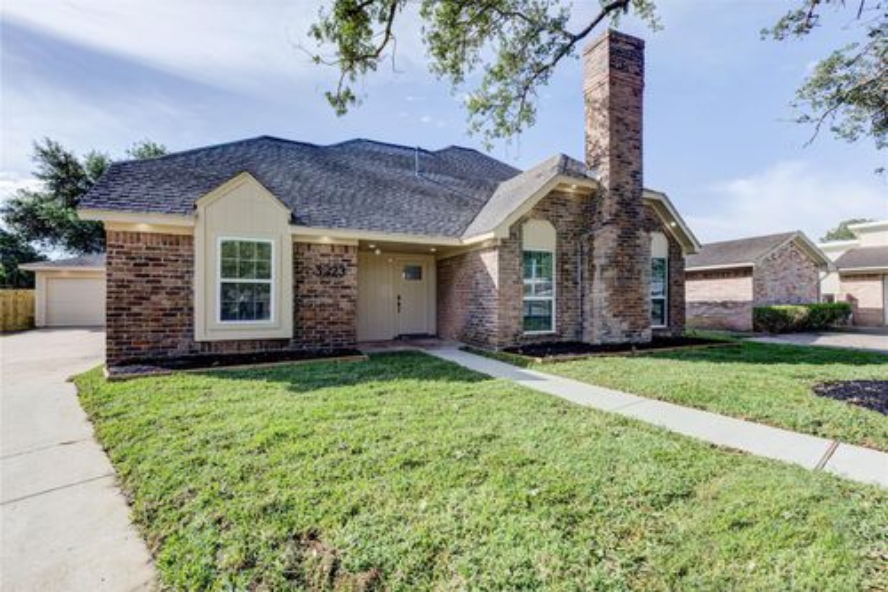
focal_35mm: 15
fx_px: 370
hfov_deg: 100.4
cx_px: 444
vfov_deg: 77.3
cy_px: 296
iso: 100
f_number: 11
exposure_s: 1/60
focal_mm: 15
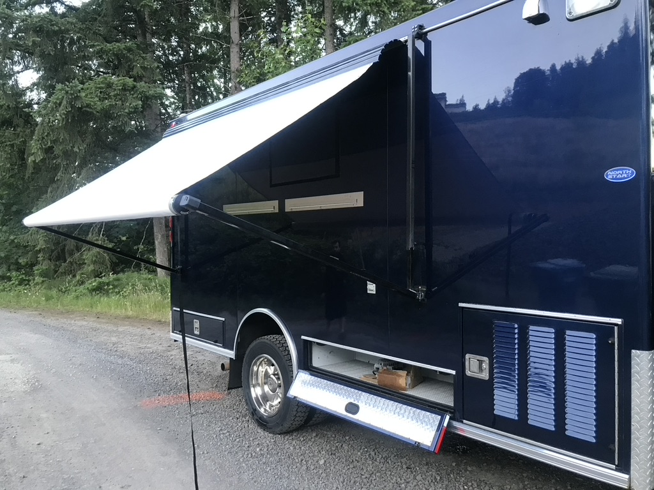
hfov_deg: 63.4
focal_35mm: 28
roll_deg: +3.5
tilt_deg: -1.5
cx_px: 327
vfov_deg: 49.7
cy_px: 245
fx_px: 529
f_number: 1.8
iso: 32
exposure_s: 1/30
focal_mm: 3.99
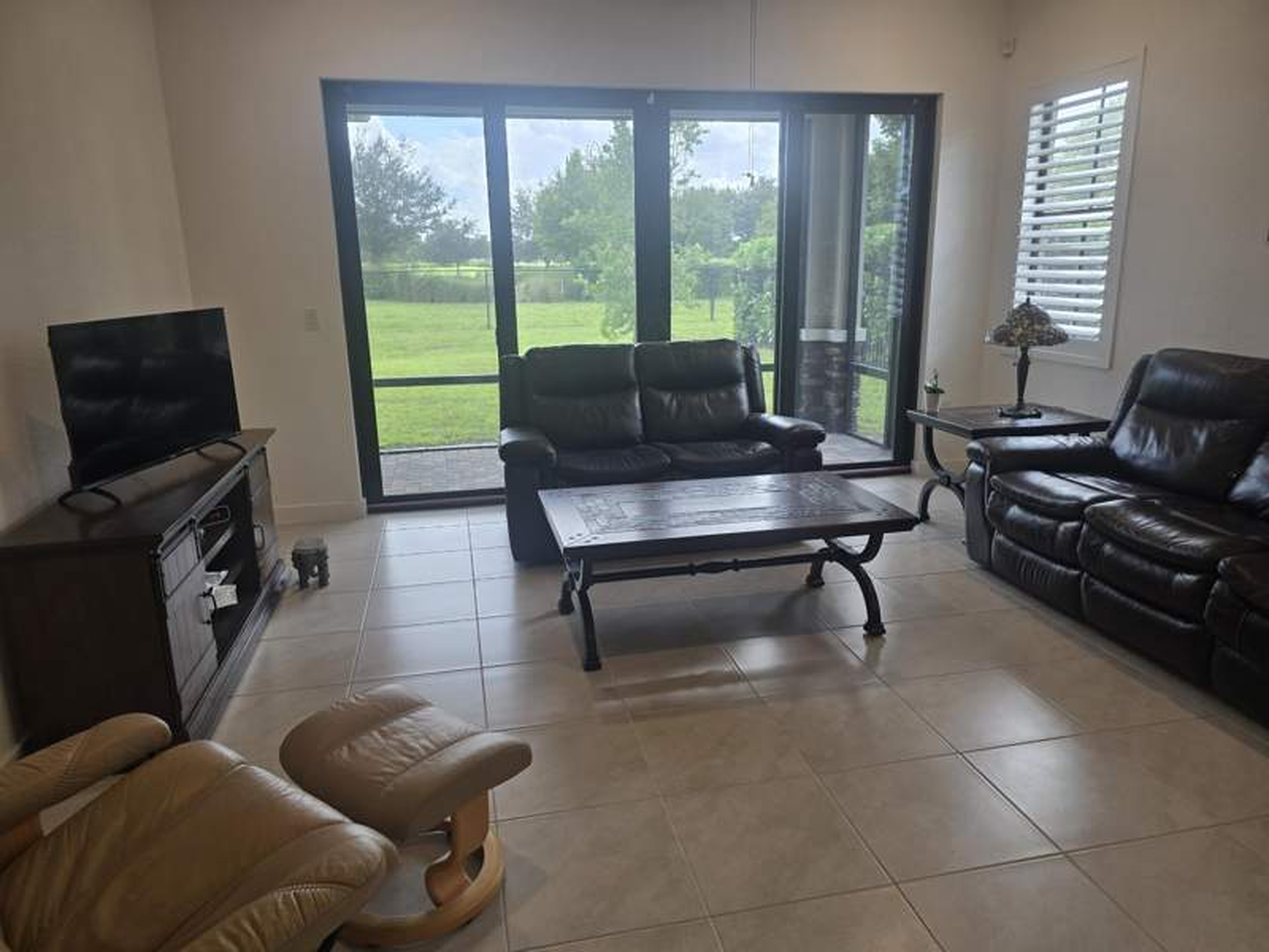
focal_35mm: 23
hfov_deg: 73.9
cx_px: 634
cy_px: 476
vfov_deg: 58.9
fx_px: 843
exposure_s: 1/120
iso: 40
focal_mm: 6.3
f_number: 1.7
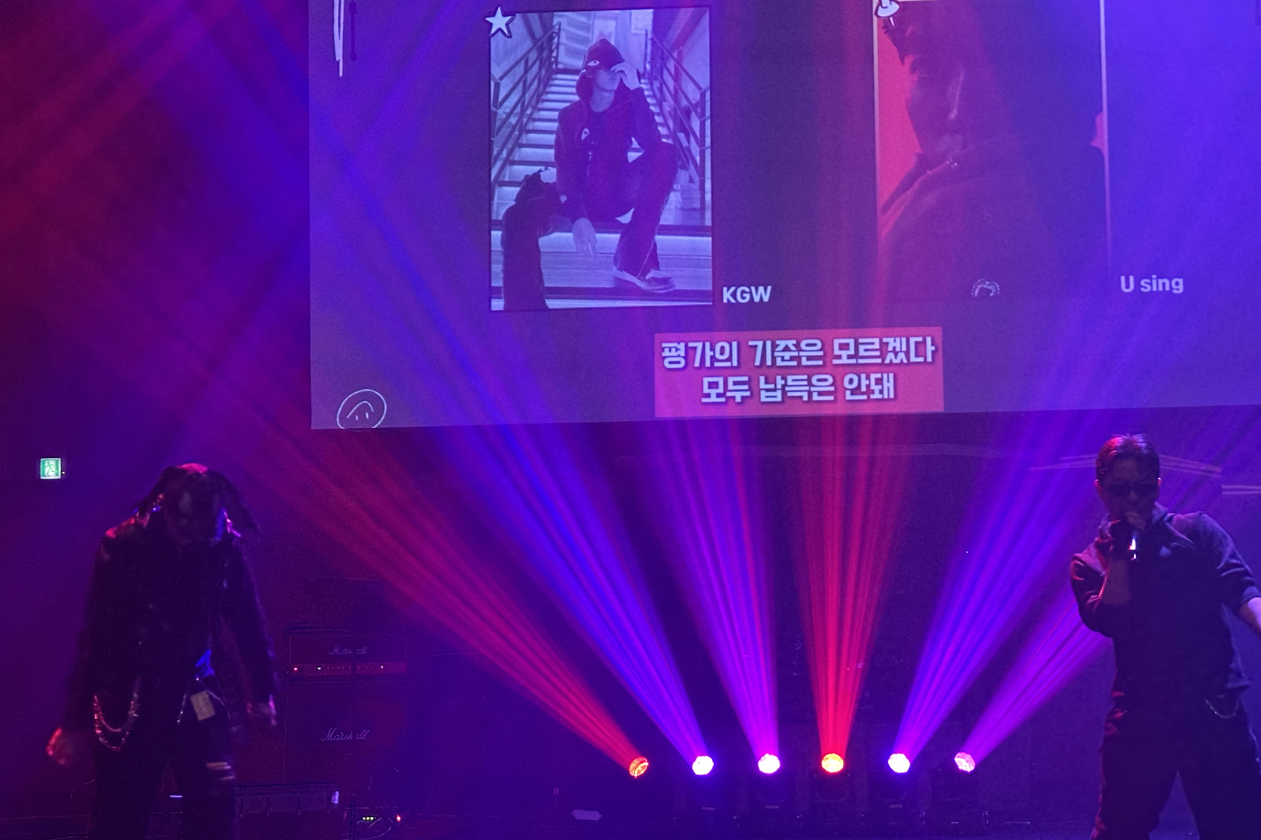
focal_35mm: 58
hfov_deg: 34.5
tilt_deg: +4.5
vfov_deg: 23.4
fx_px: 2031
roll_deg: +0.9
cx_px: 689
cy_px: 452
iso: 400
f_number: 1.78
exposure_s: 1/40
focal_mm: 6.86
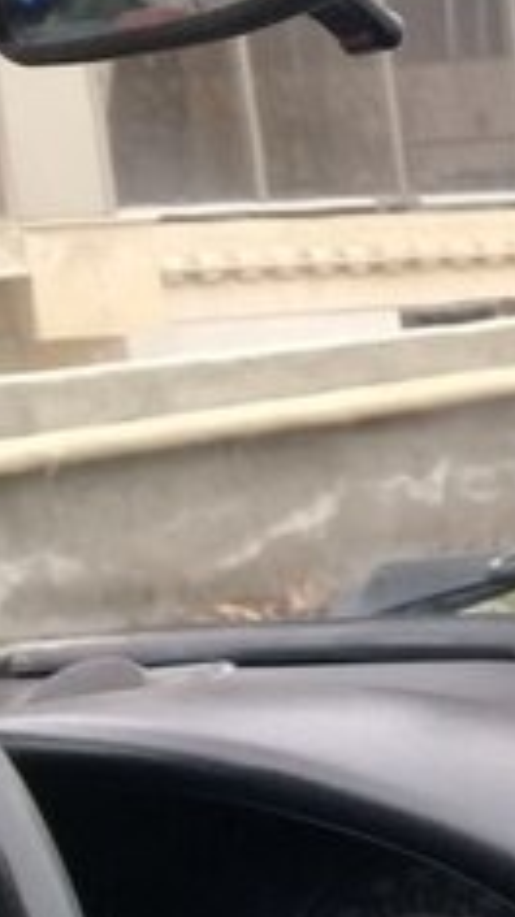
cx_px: 1096
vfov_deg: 21.9
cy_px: 849
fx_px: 2309
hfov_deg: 11.3
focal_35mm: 95
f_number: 2.2
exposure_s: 1/33
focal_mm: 3.3
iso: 50
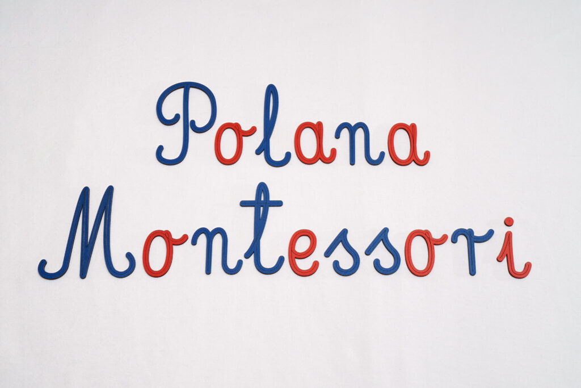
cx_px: 290
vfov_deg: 25.8
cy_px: 194
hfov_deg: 37.8
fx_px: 847
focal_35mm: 52
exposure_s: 1/160
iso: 400
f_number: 8
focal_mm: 35
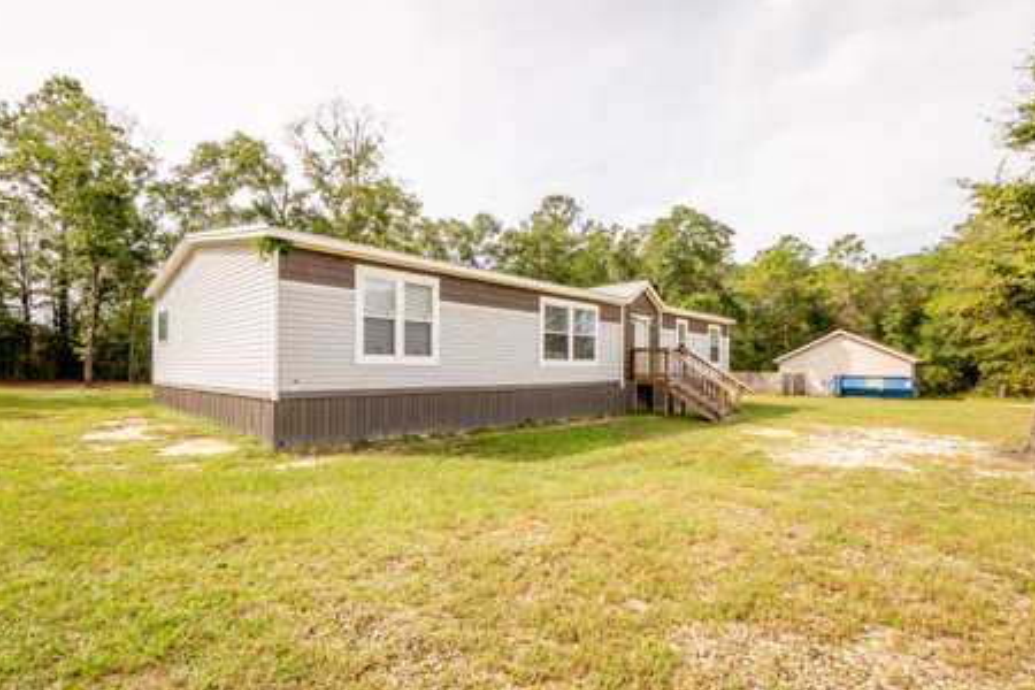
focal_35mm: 16
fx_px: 460
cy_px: 361
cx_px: 497
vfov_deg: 73.7
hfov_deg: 96.7
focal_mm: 10
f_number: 8
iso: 100
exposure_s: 1/200
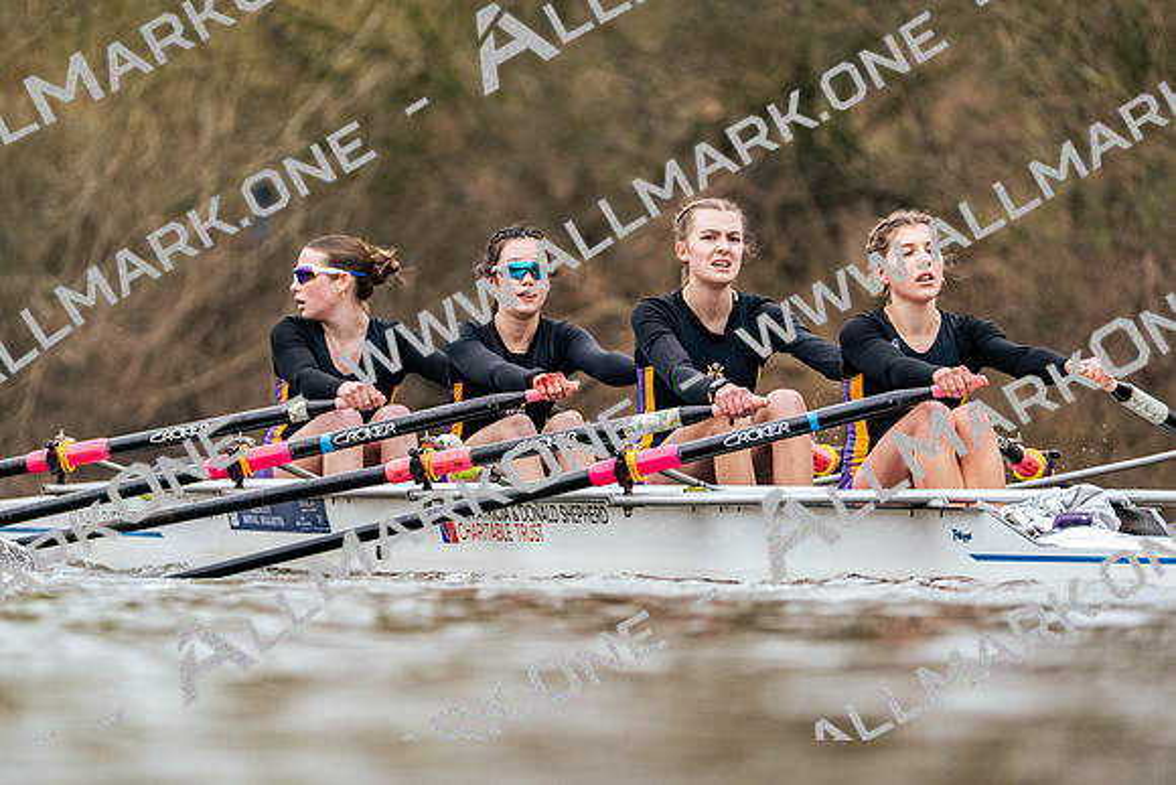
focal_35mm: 467
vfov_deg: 2.9
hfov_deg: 4.4
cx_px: 588
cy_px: 392
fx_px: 15258
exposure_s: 1/2000
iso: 4000
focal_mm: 467
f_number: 6.3
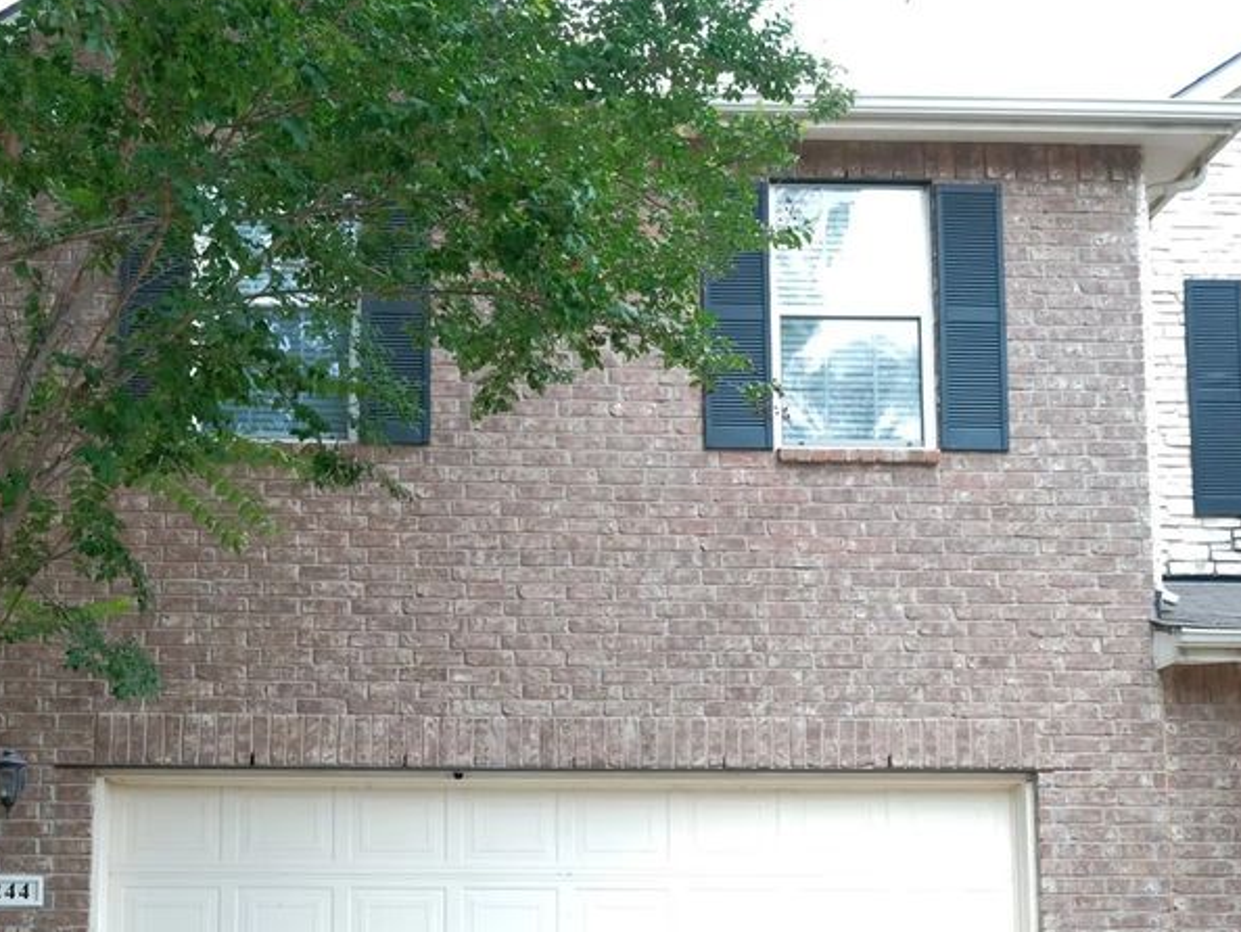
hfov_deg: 33.1
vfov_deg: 25.0
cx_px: 472
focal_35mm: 58
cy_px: 680
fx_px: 2080
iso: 100
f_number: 2.8
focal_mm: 23
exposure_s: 1/125
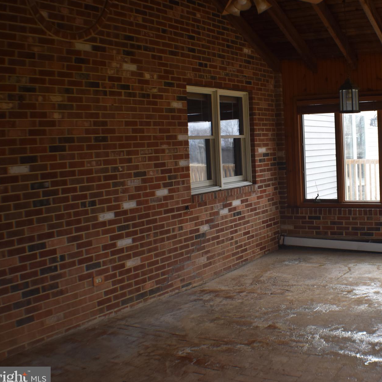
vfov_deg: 27.3
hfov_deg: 26.9
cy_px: 179
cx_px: 297
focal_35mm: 63
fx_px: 787
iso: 400
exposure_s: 1/250
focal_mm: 30
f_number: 4.5
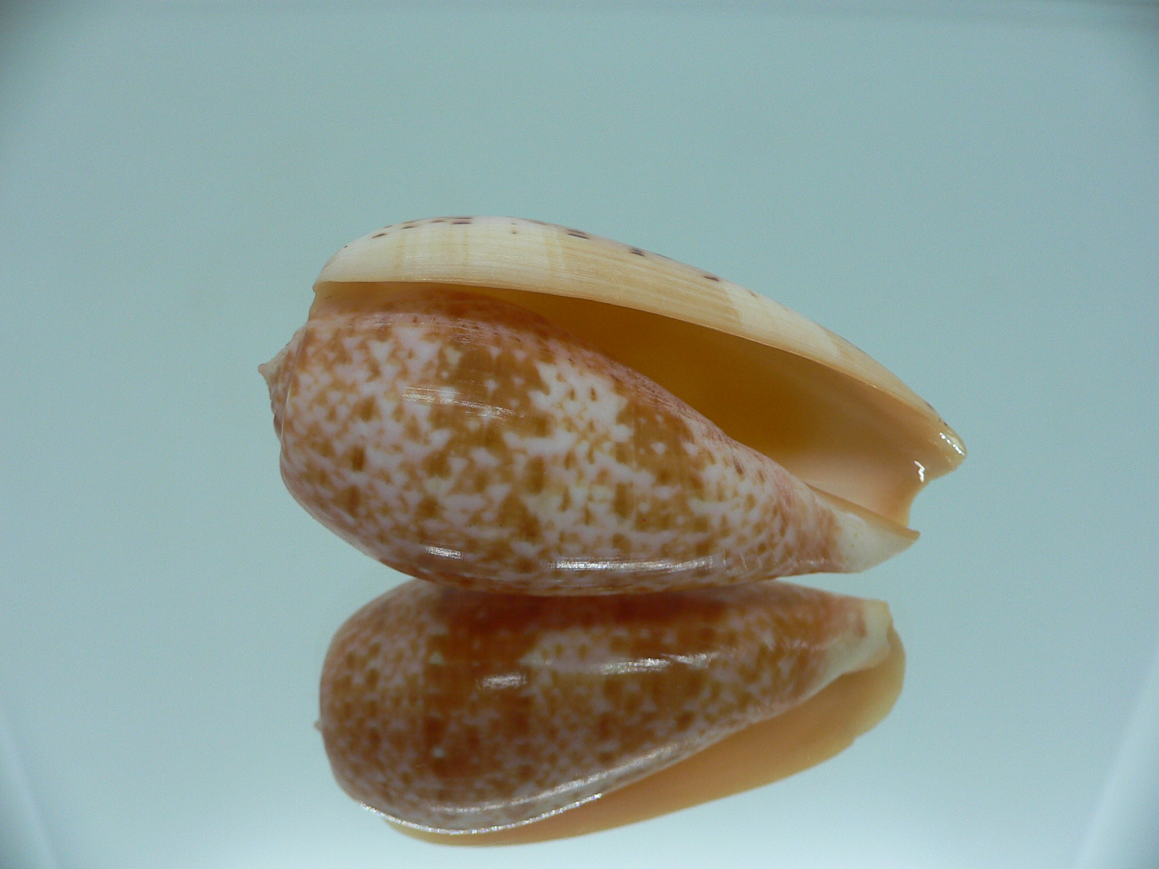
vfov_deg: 40.7
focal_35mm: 35
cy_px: 434
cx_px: 580
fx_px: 1172
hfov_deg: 52.6
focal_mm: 4.6
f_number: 2.8
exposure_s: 1/60
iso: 80
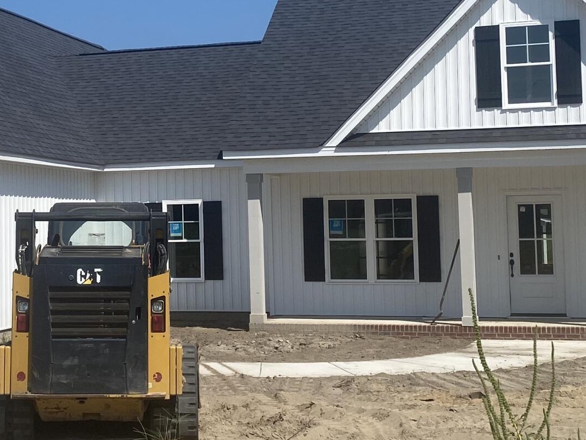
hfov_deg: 26.4
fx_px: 1236
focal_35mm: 73
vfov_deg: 20.1
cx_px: 150
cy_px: 162
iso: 32
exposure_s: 1/4608
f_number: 1.8
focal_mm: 4.25
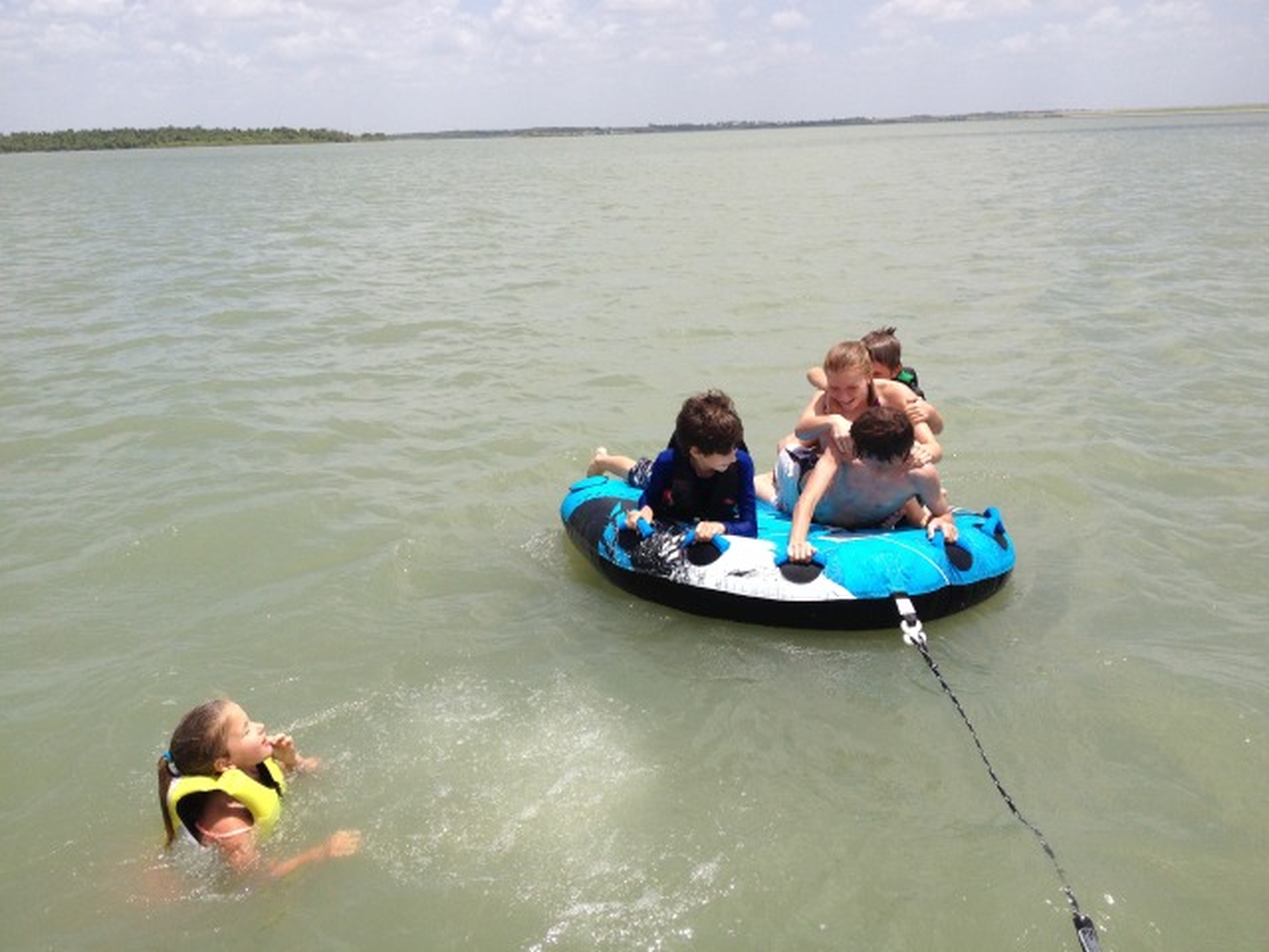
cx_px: 634
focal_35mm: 35
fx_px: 1283
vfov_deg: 40.7
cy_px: 476
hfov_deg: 52.6
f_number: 2.4
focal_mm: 4.28
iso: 50
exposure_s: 1/2304
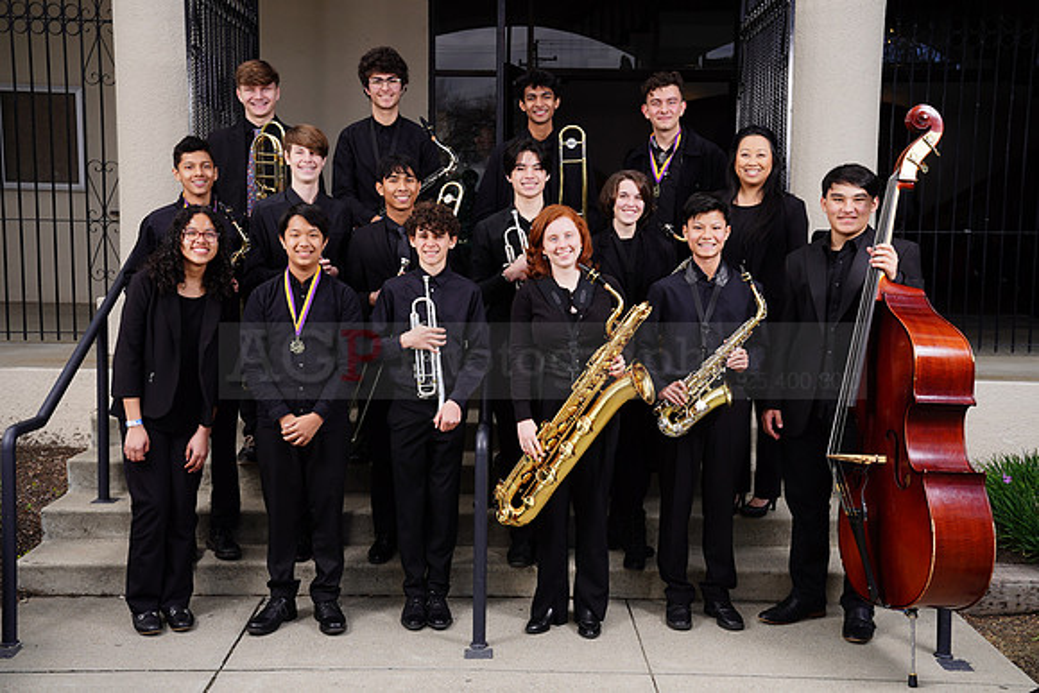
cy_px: 346
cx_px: 520
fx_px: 1212
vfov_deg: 31.9
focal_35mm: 42
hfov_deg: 46.4
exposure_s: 1/200
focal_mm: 42
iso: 100
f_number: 7.1
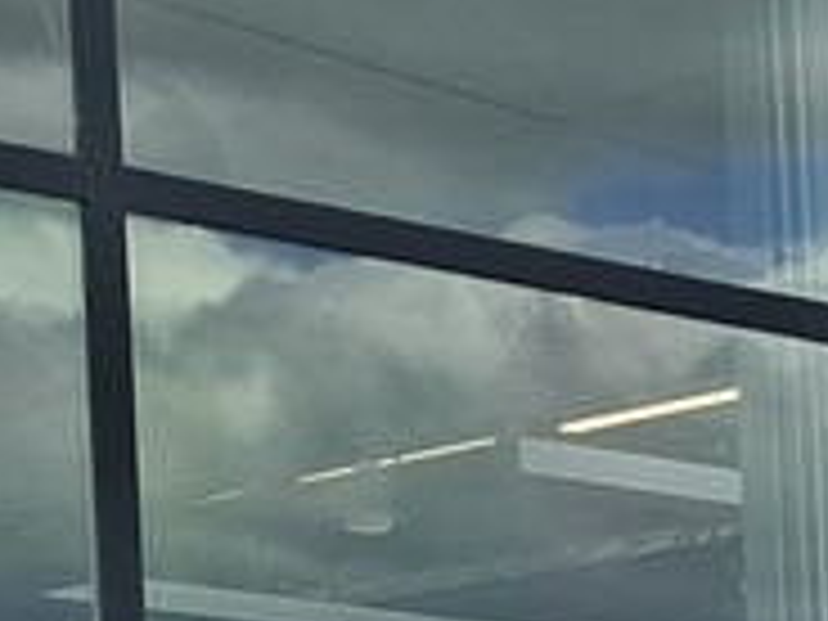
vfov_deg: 7.5
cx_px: 1935
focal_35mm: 180
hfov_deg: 9.8
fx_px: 4306
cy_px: 1706
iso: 40
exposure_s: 1/2611
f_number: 1.8
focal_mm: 5.54
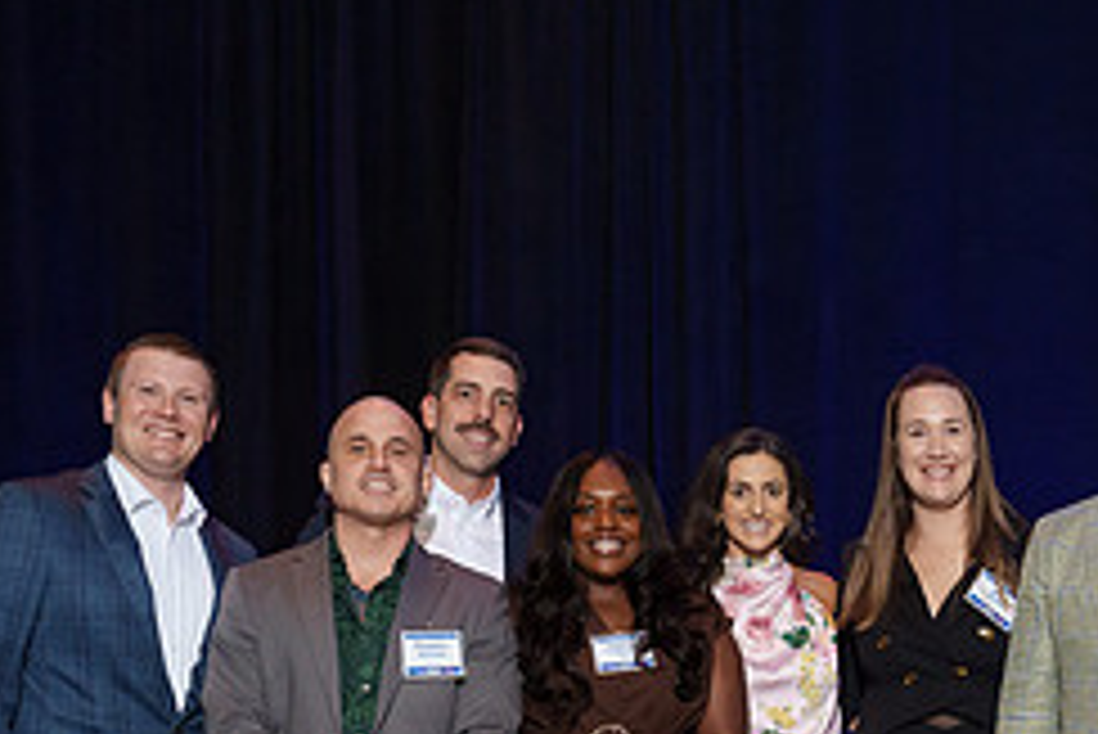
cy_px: 865
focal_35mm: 77
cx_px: 932
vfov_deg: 17.0
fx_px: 2350
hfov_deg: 25.7
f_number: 5
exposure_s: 1/80
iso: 1000
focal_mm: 30
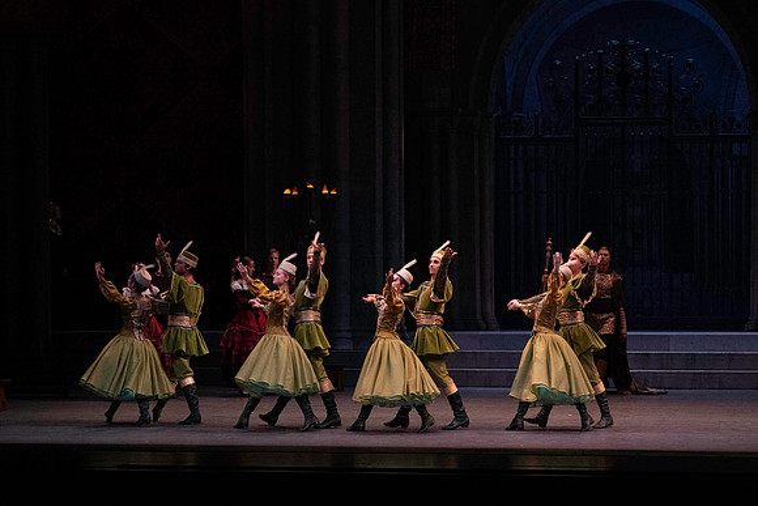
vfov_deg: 11.7
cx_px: 379
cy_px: 253
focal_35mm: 117
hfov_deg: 17.5
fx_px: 2464
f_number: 7.1
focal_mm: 117
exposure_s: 1/400
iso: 12800
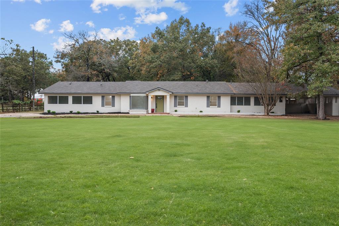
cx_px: 170
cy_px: 113
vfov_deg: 46.4
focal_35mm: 28
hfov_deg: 65.5
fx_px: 264
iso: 500
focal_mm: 28
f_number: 6.3
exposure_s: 1/100
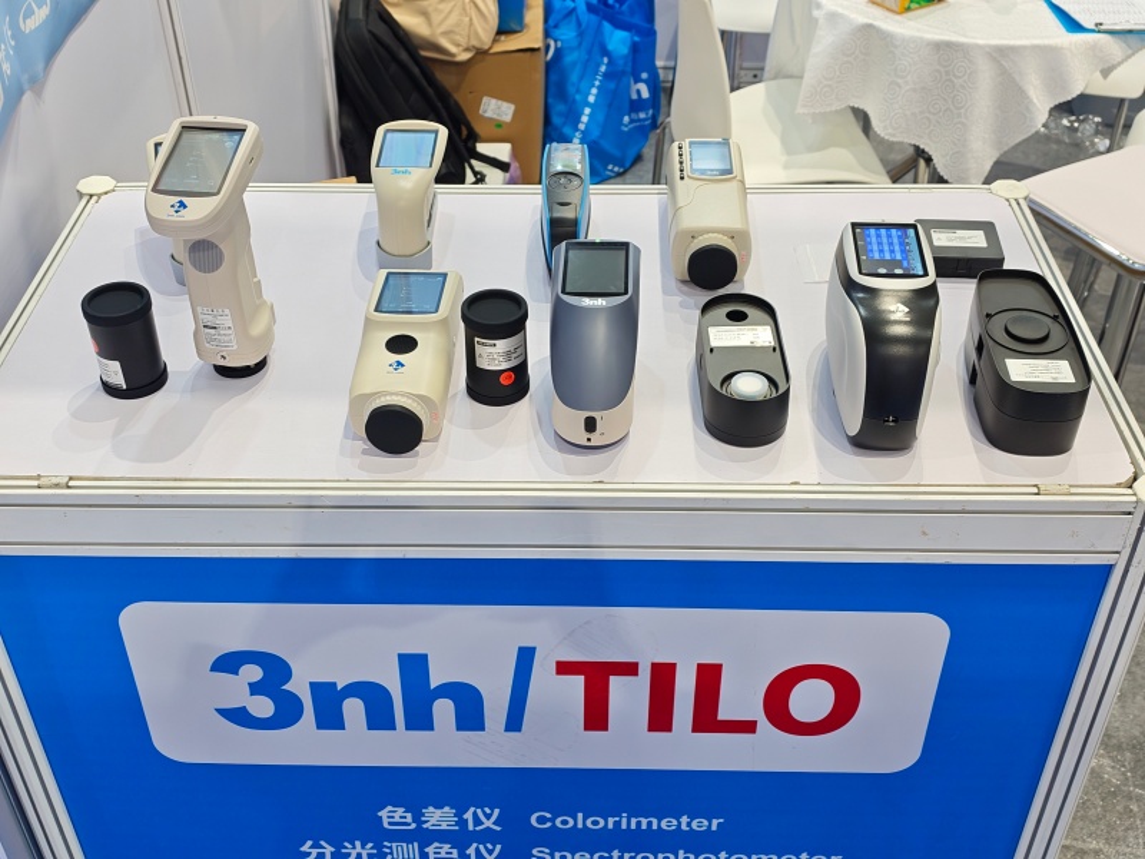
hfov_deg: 46.8
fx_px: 1323
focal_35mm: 40
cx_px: 572
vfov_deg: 36.0
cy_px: 430
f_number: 1.67
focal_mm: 6.62
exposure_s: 1/100
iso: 250
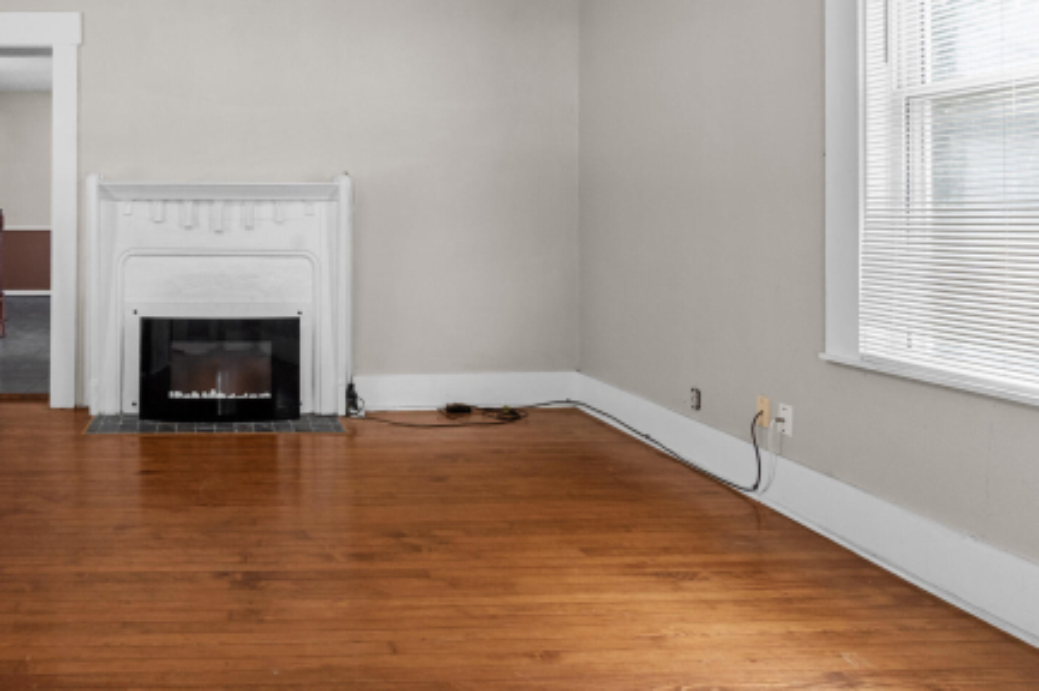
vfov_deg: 48.1
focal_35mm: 26
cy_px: 194
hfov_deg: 64.2
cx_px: 228
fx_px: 750
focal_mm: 10
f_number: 8
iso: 400
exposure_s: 1/8
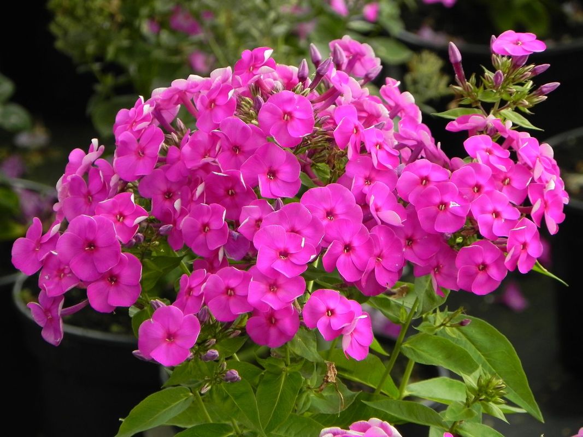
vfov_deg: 4.4
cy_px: 218
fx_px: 5675
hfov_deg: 5.9
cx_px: 292
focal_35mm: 337
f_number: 5
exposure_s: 1/200
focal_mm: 59.9
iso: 160
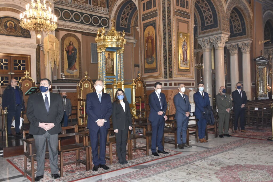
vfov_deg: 40.0
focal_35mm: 33
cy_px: 91
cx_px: 136
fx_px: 250
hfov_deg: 57.2
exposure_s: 1/60
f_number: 5.6
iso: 1600
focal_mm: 22
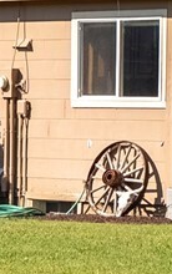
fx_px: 1973
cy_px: 6
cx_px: 370
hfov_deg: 4.9
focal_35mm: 264
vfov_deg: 7.9
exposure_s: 1/8000
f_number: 6.3
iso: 100
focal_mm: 33.6
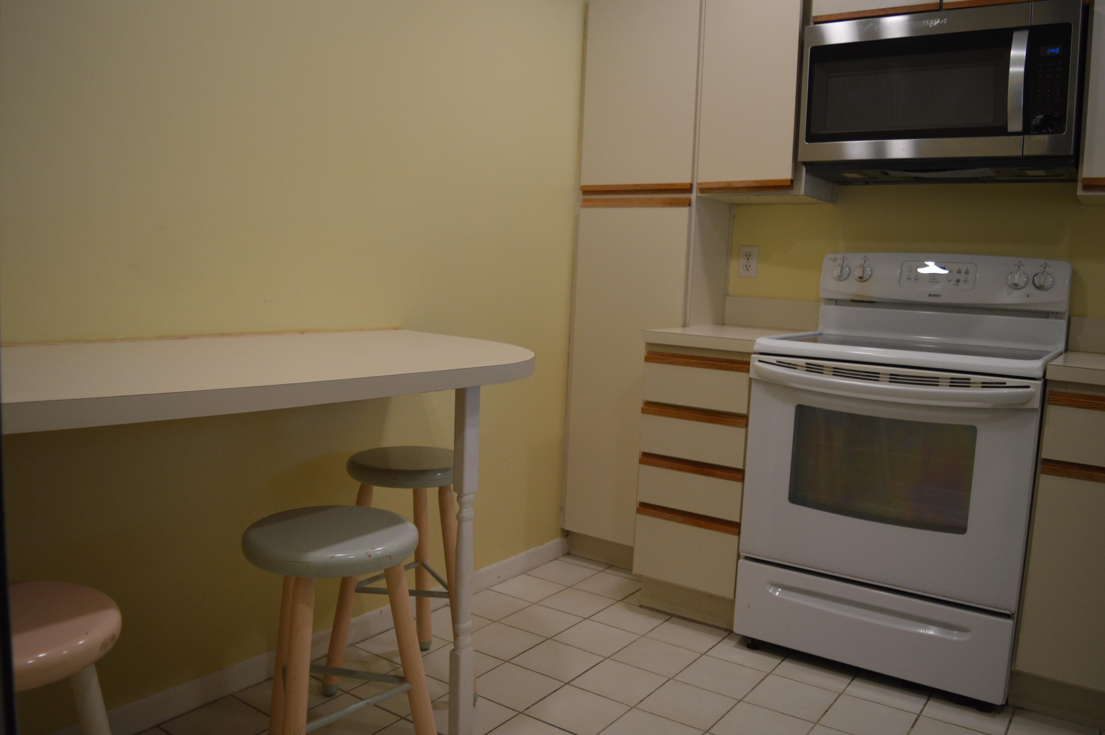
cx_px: 552
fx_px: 828
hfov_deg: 67.4
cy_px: 368
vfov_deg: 47.8
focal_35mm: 27
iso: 560
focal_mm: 18
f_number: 3.5
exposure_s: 1/60
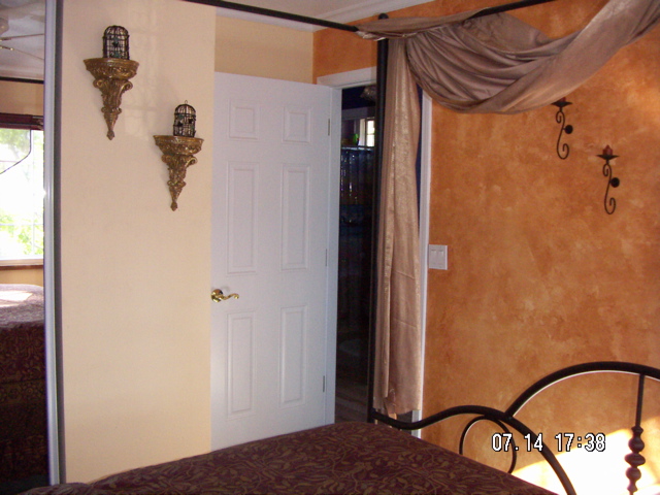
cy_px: 248
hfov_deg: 51.4
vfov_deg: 39.7
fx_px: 686
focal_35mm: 36
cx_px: 330
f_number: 2.8
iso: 200
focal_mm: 4.7
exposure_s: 1/50
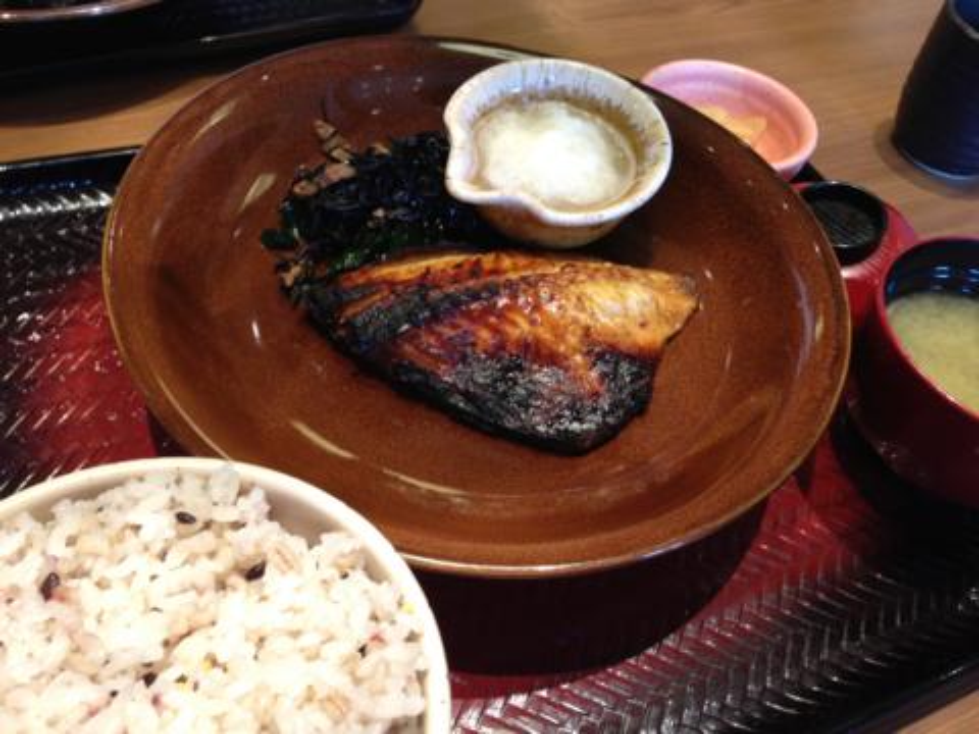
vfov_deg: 42.9
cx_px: 490
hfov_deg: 55.4
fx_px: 933
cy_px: 367
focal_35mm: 33
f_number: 2.4
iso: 80
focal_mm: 4.13
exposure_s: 1/20
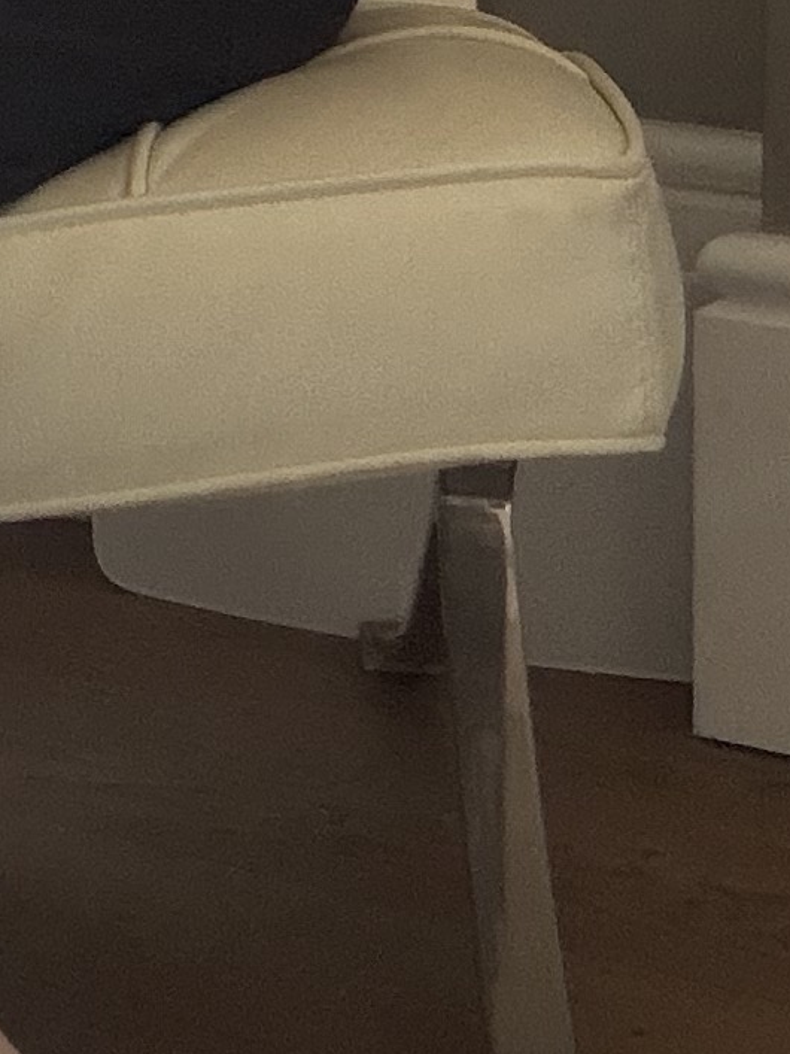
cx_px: -301
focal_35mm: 131
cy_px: -812
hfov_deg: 11.0
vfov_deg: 13.6
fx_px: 3987
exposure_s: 1/60
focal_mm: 2.71
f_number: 1.9
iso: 125
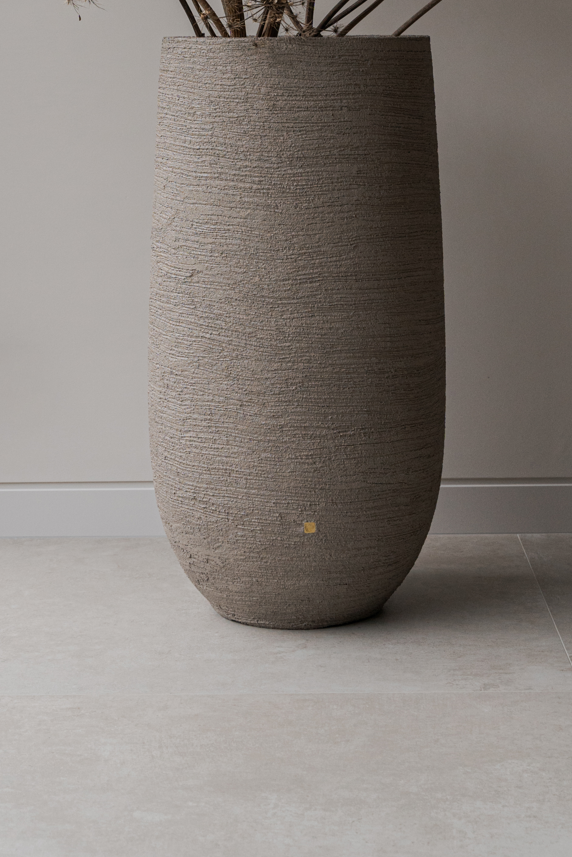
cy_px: 48
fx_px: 2120
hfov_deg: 15.4
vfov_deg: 22.2
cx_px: 281
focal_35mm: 89
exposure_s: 1/60
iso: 1000
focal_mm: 42
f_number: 5
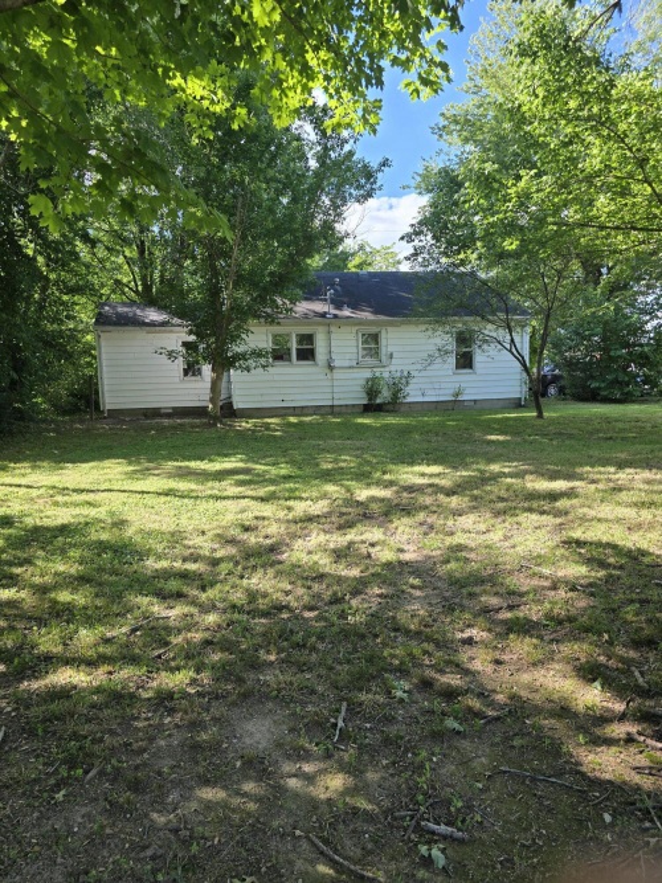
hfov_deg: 58.9
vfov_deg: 73.9
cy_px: 442
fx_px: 587
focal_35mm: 23
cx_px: 331
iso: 12
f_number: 1.7
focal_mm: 6.3
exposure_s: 1/197
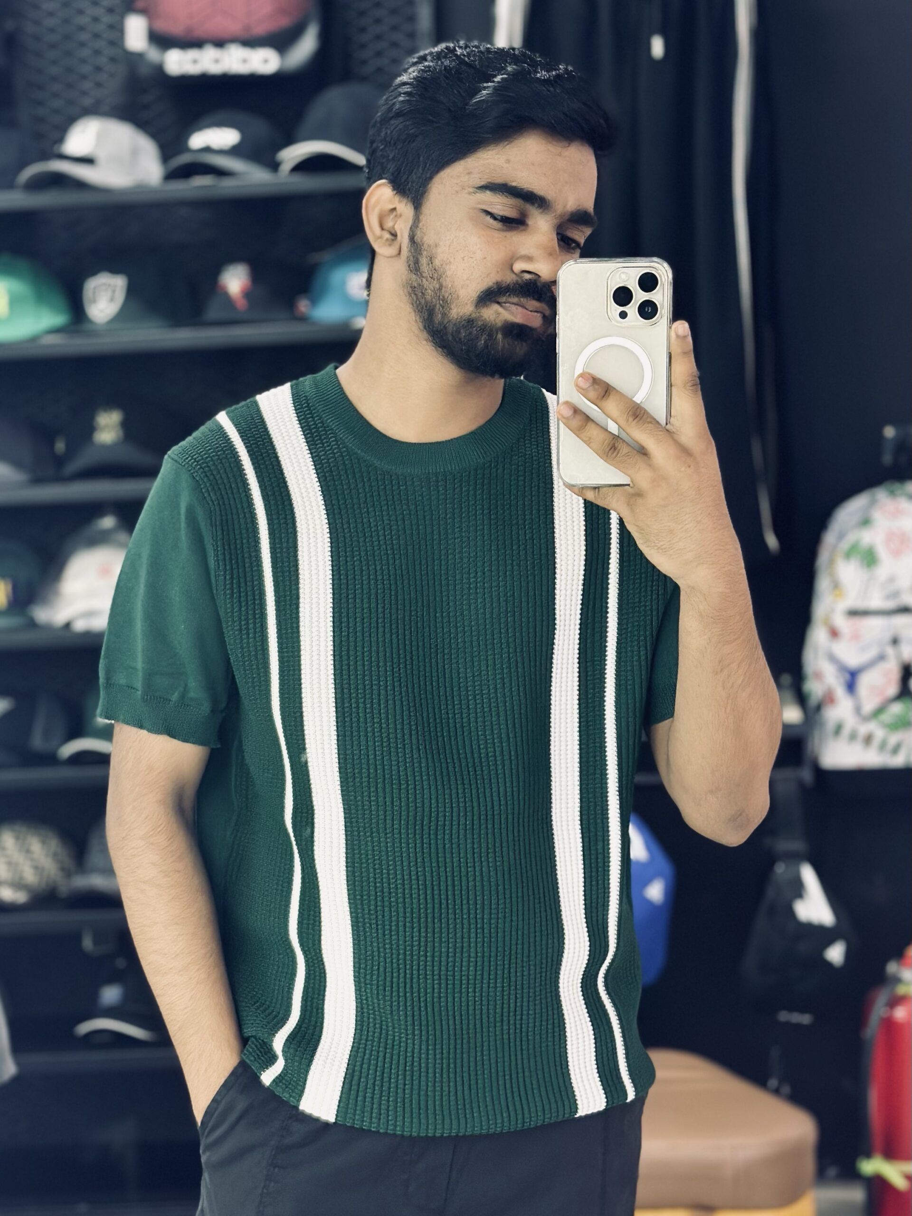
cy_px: 608
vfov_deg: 39.7
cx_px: 456
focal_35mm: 48
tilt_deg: -7.2
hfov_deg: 30.3
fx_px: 1686
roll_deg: +0.8
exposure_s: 1/100
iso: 200
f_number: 1.78
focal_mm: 6.86
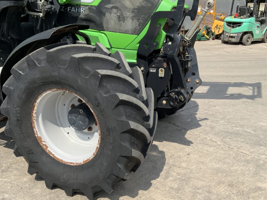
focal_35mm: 38
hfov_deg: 48.9
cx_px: 120
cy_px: 103
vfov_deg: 37.7
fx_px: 293
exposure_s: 1/1377
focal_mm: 3
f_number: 1.8
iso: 16
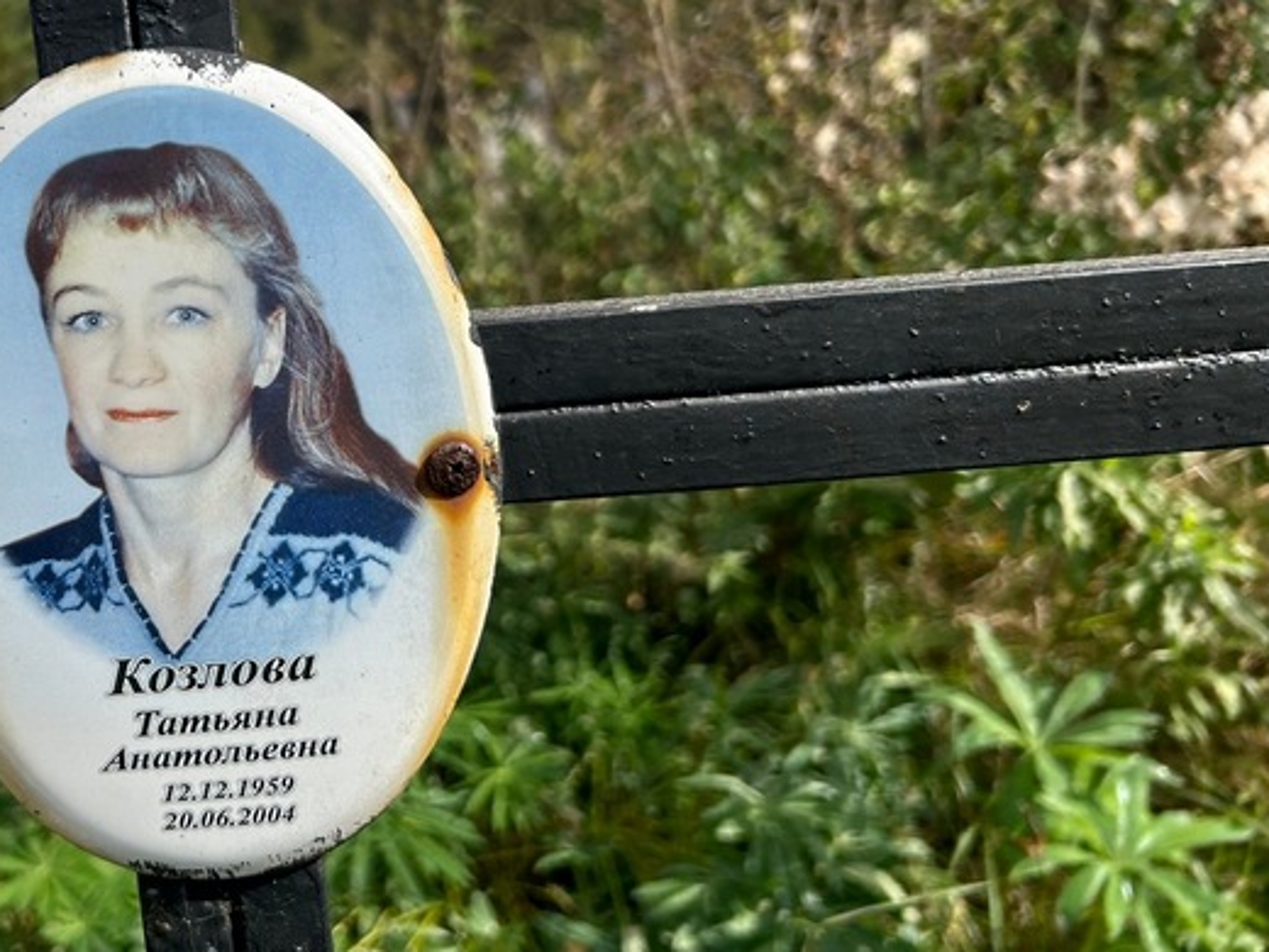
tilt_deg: -13.2
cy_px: 378
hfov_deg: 45.0
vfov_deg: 35.8
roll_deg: +5.7
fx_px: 1466
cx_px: 300
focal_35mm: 40
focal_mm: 5.7
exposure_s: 1/2045
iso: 50
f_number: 1.5
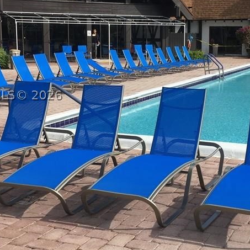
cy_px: 95
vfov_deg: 29.4
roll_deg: +0.4
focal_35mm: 58
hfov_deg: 29.3
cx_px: 170
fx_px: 474
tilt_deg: -10.1
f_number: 2.2
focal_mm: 4.15
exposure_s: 1/1304
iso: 25
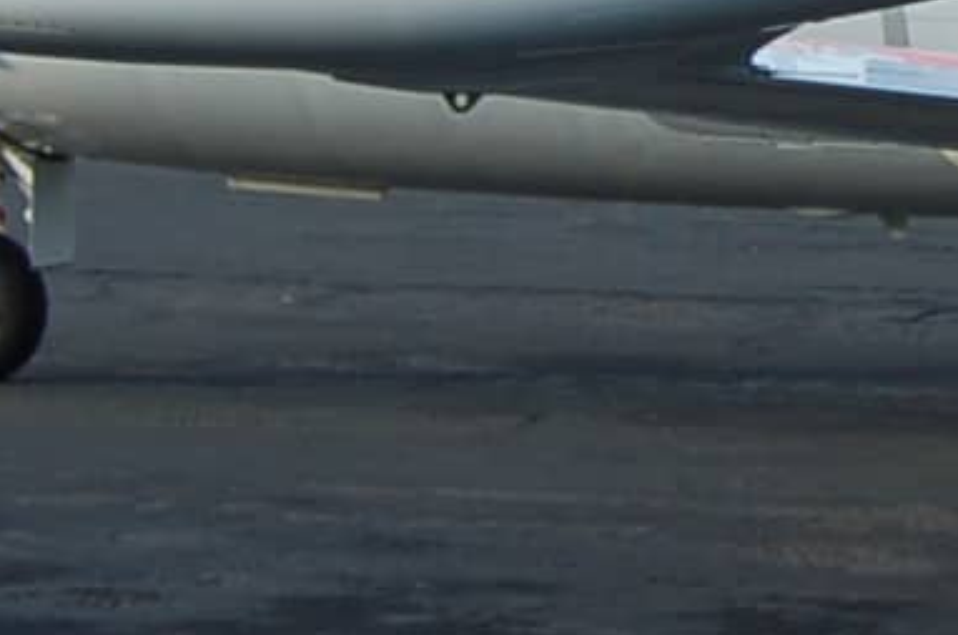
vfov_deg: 5.0
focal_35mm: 275
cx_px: 1861
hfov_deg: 7.2
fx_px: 7302
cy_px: -206
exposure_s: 1/160
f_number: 6.3
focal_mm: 31
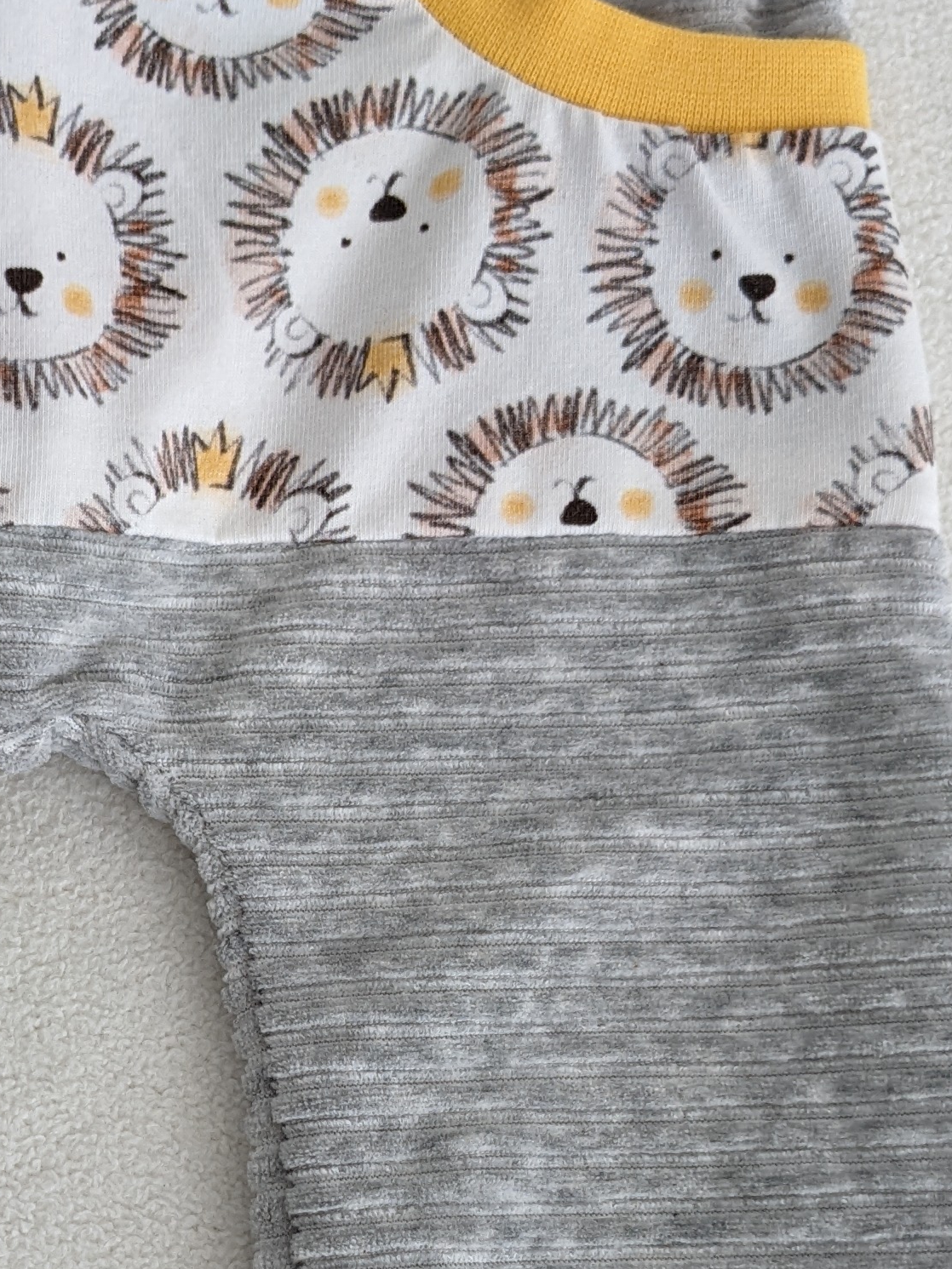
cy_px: 979
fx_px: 2677
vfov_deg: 26.3
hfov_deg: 19.7
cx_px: 36
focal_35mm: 73
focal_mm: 4.38
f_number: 1.73
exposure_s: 1/120
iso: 62
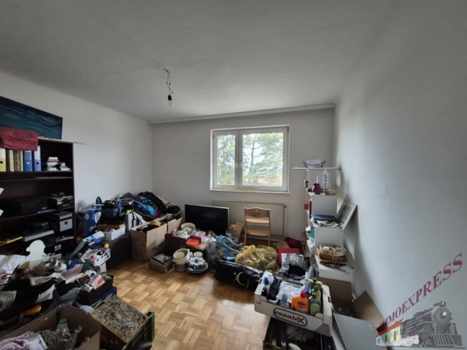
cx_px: 234
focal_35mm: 13
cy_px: 175
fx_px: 175
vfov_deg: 89.9
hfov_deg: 106.2
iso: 800
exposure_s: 1/50
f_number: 2.2
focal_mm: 1.74
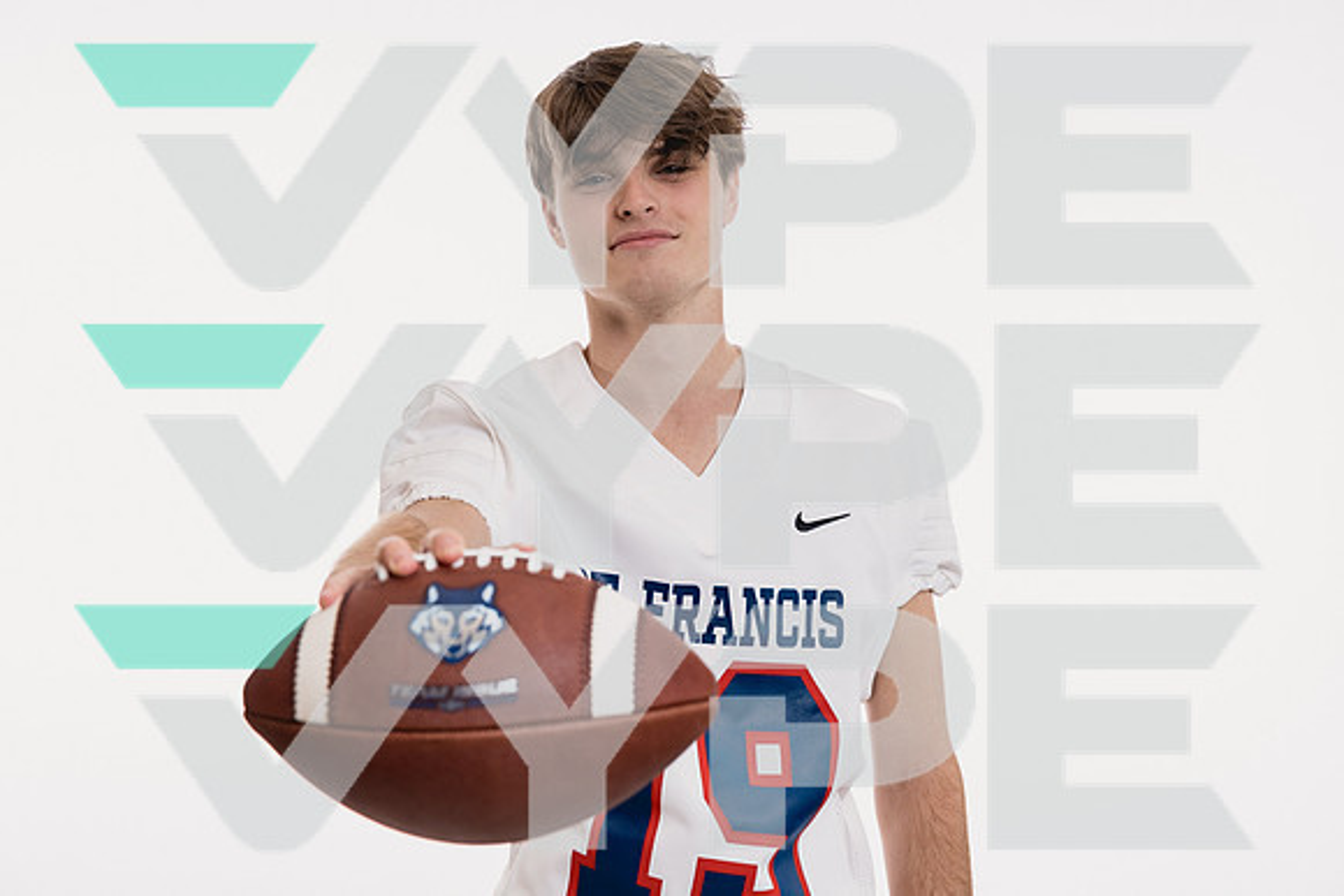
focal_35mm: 64
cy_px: 447
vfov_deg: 21.2
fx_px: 2399
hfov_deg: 31.3
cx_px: 663
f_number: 5.6
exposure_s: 1/250
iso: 400
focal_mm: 62
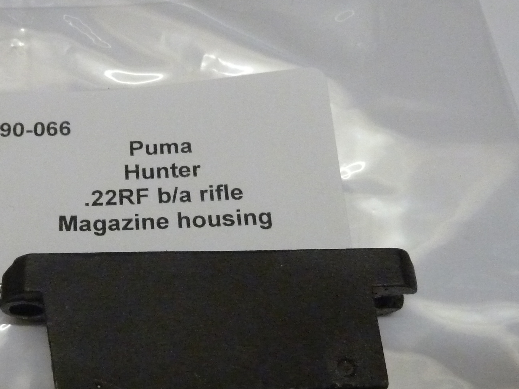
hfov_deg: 39.2
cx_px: 122
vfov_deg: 30.7
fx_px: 705
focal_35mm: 47
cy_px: 245
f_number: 3.3
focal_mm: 4.1
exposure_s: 1/125
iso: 800
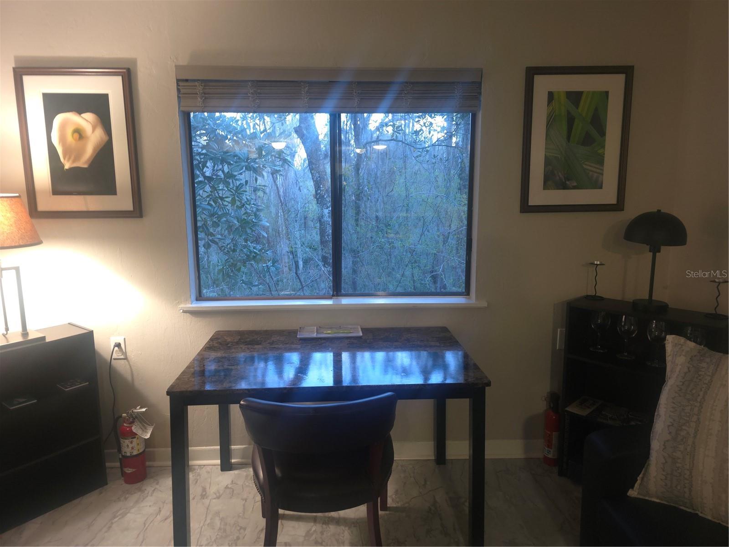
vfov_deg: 58.9
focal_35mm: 23
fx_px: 484
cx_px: 364
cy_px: 274
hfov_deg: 73.9
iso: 320
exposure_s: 1/24
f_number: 1.7
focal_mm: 6.3
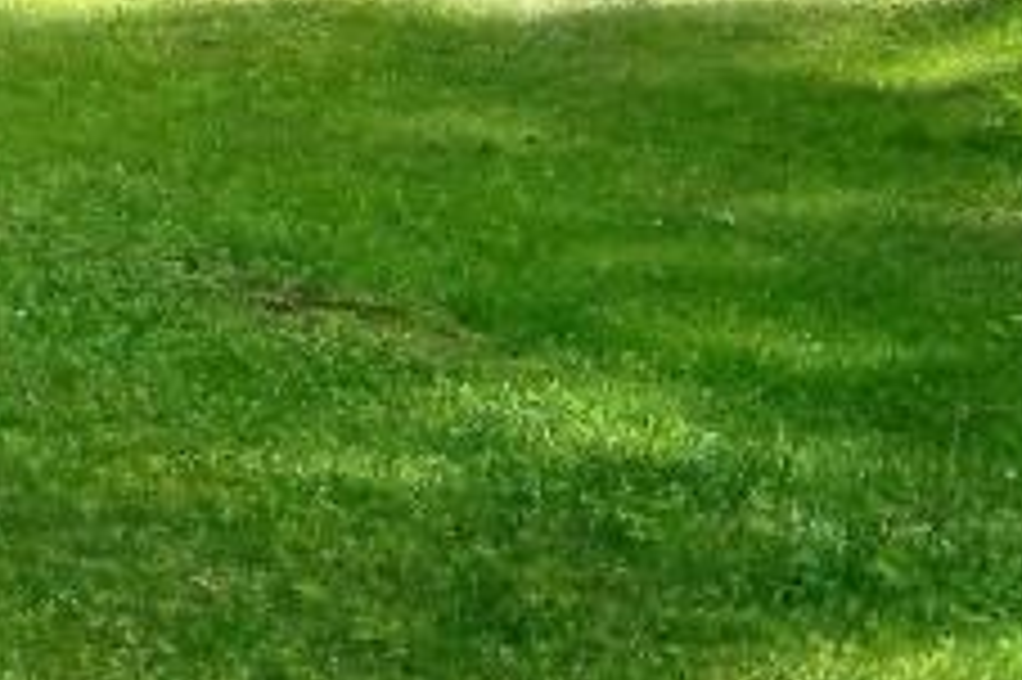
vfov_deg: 7.7
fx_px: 4794
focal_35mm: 169
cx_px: -1211
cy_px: -822
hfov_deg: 10.8
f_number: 2.8
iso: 80
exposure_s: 1/320
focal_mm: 7.5
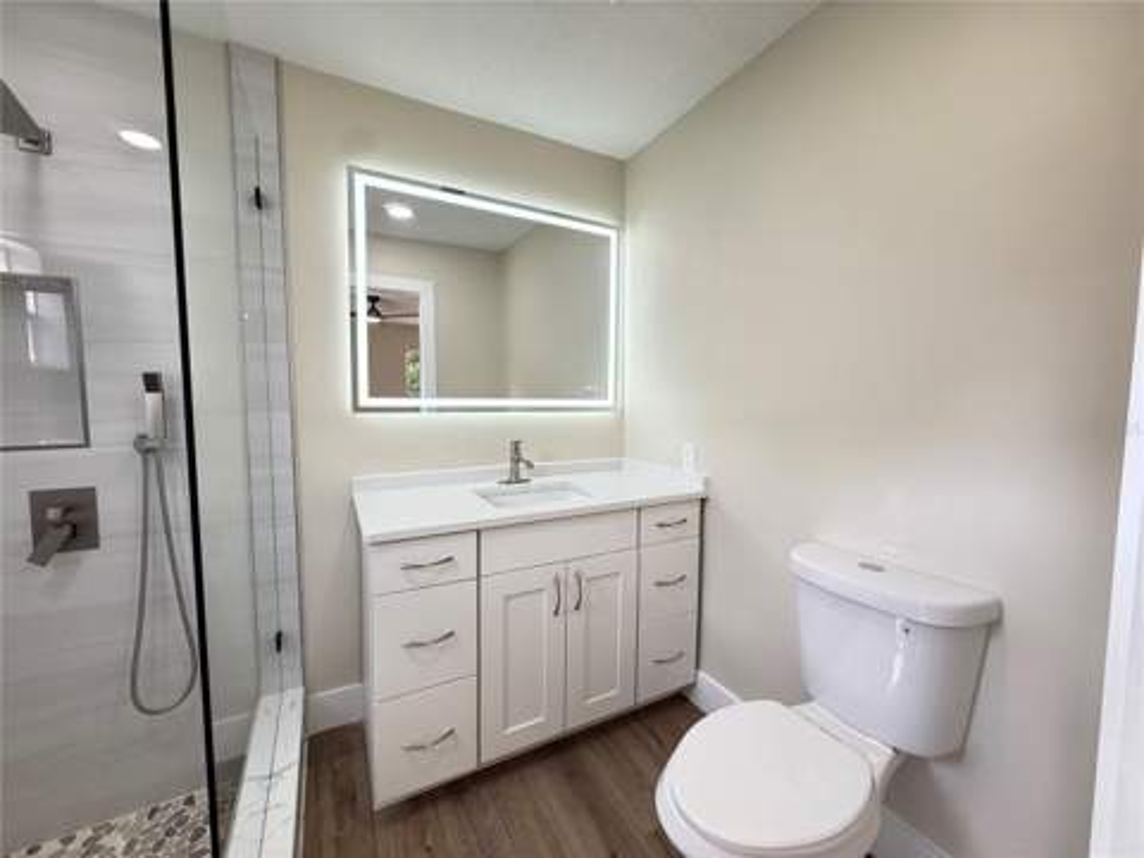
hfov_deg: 102.1
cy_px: 429
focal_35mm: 14
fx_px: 463
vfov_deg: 85.7
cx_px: 572
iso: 160
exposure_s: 1/120
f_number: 2.2
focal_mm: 2.22
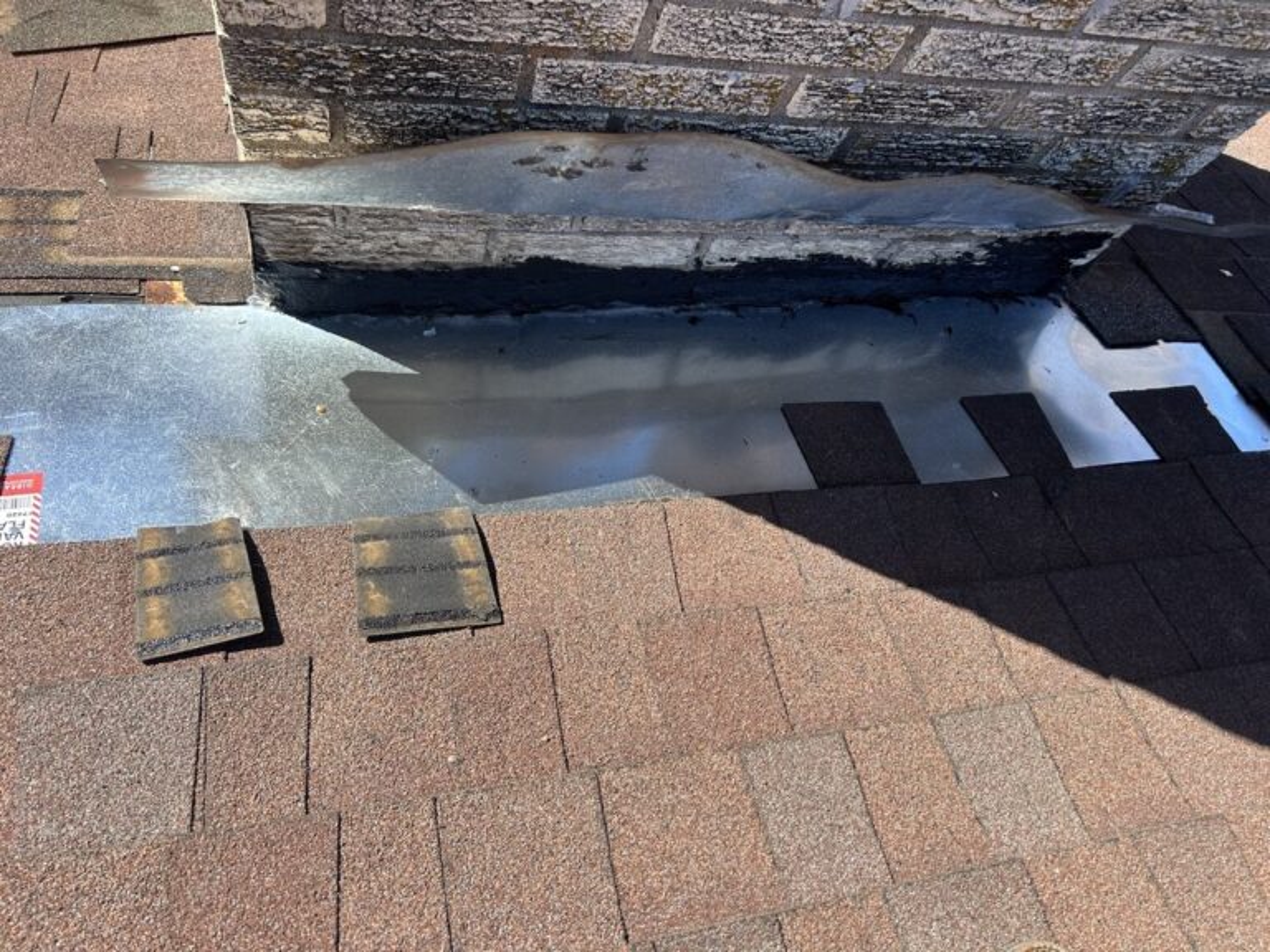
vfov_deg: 53.1
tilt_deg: -63.0
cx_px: 635
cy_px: 476
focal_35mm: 26
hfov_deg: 67.3
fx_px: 954
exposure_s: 1/1575
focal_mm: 5.7
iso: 50
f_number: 1.5
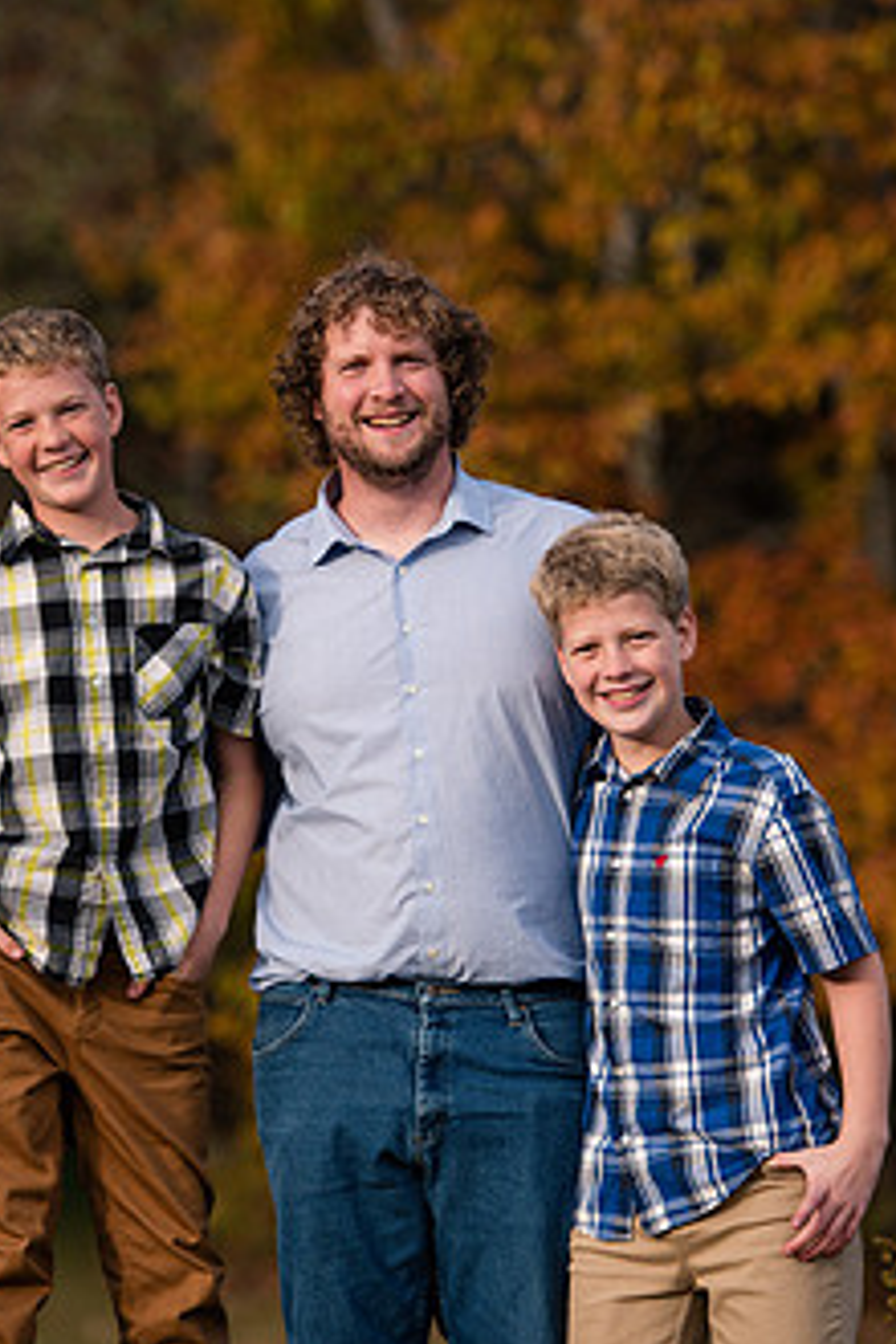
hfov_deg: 7.5
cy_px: 619
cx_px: 387
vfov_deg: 11.2
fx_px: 6869
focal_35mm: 184
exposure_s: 1/2000
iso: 360
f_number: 3.5
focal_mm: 135
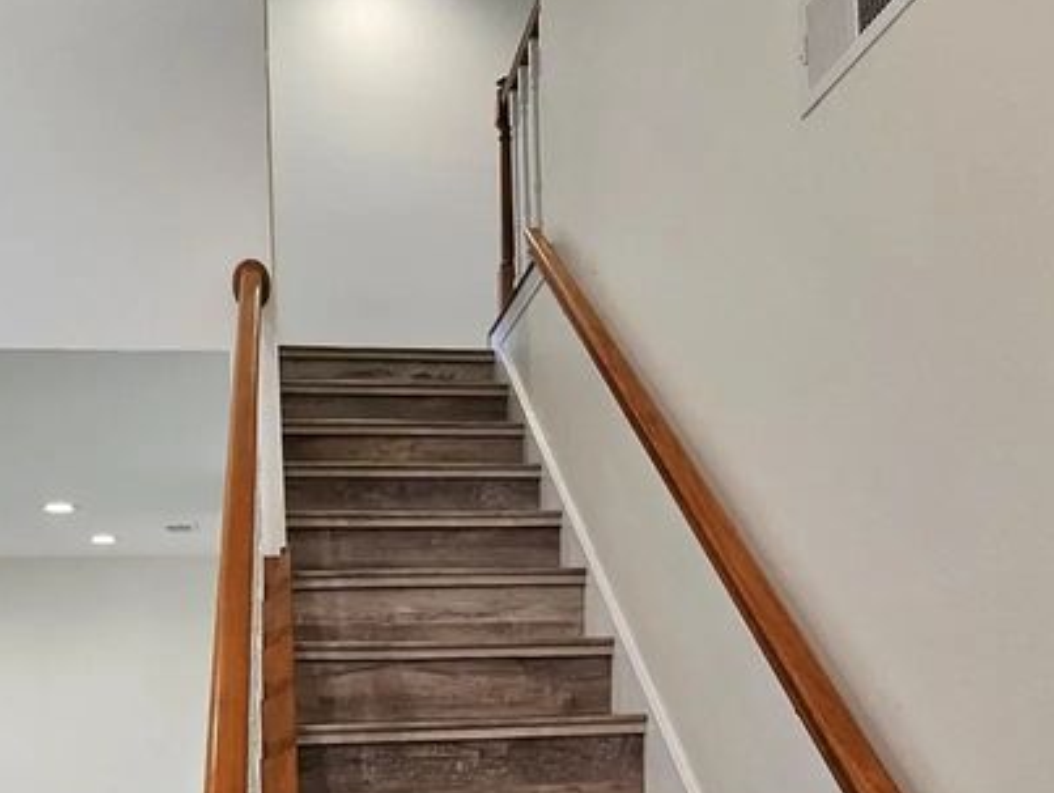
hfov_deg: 55.0
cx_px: 432
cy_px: 654
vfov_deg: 40.9
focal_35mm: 33
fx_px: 1006
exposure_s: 1/60
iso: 160
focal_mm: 1.74
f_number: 2.2
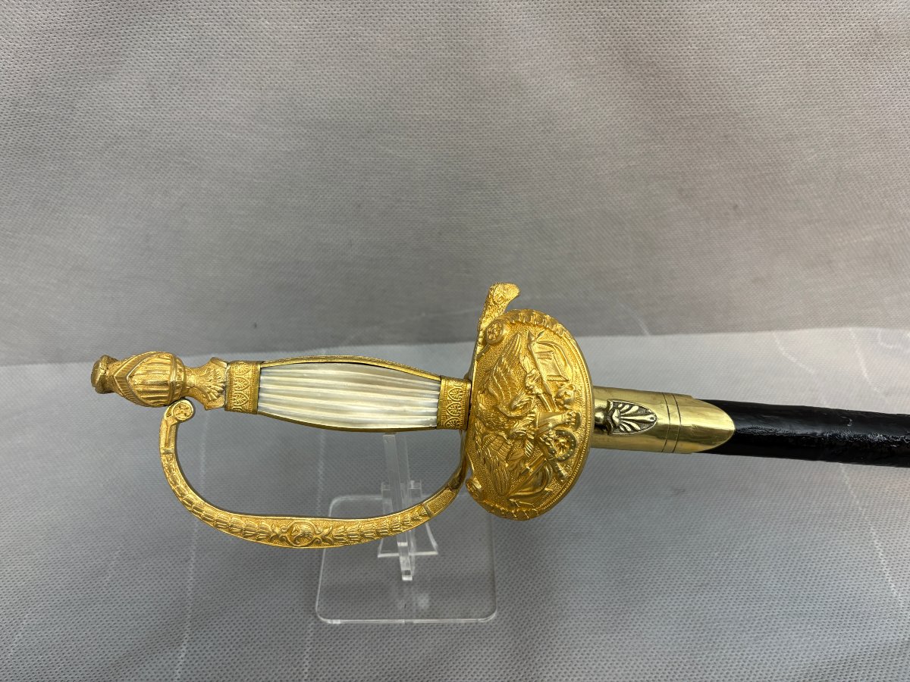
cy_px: 341
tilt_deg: -42.1
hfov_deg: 67.3
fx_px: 683
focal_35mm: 26
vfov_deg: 53.1
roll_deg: +2.3
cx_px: 455
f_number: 1.6
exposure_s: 1/100
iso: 125
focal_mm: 5.96
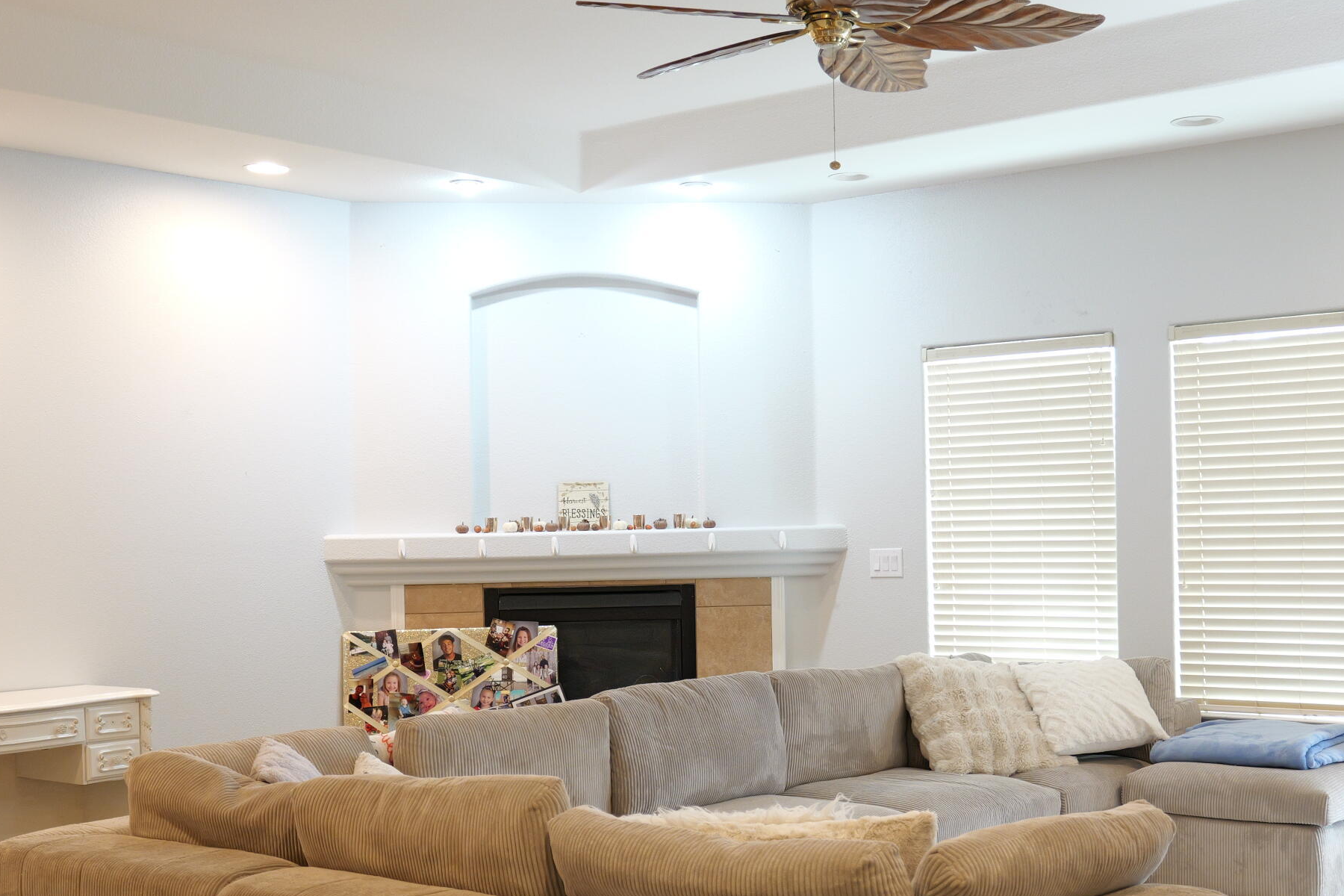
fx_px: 1867
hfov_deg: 39.4
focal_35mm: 50
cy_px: 565
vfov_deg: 26.9
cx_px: 800
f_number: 5.5
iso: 2000
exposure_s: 1/30
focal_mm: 30
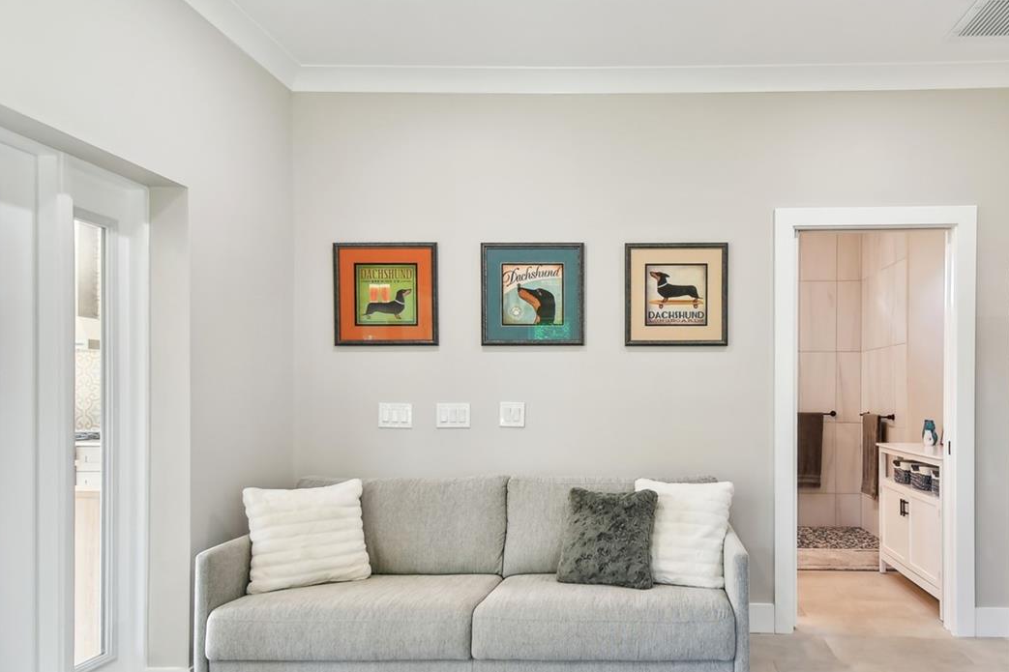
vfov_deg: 54.9
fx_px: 644
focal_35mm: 23
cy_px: 382
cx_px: 641
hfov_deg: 74.6
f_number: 7.1
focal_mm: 10
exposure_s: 1/20
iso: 100
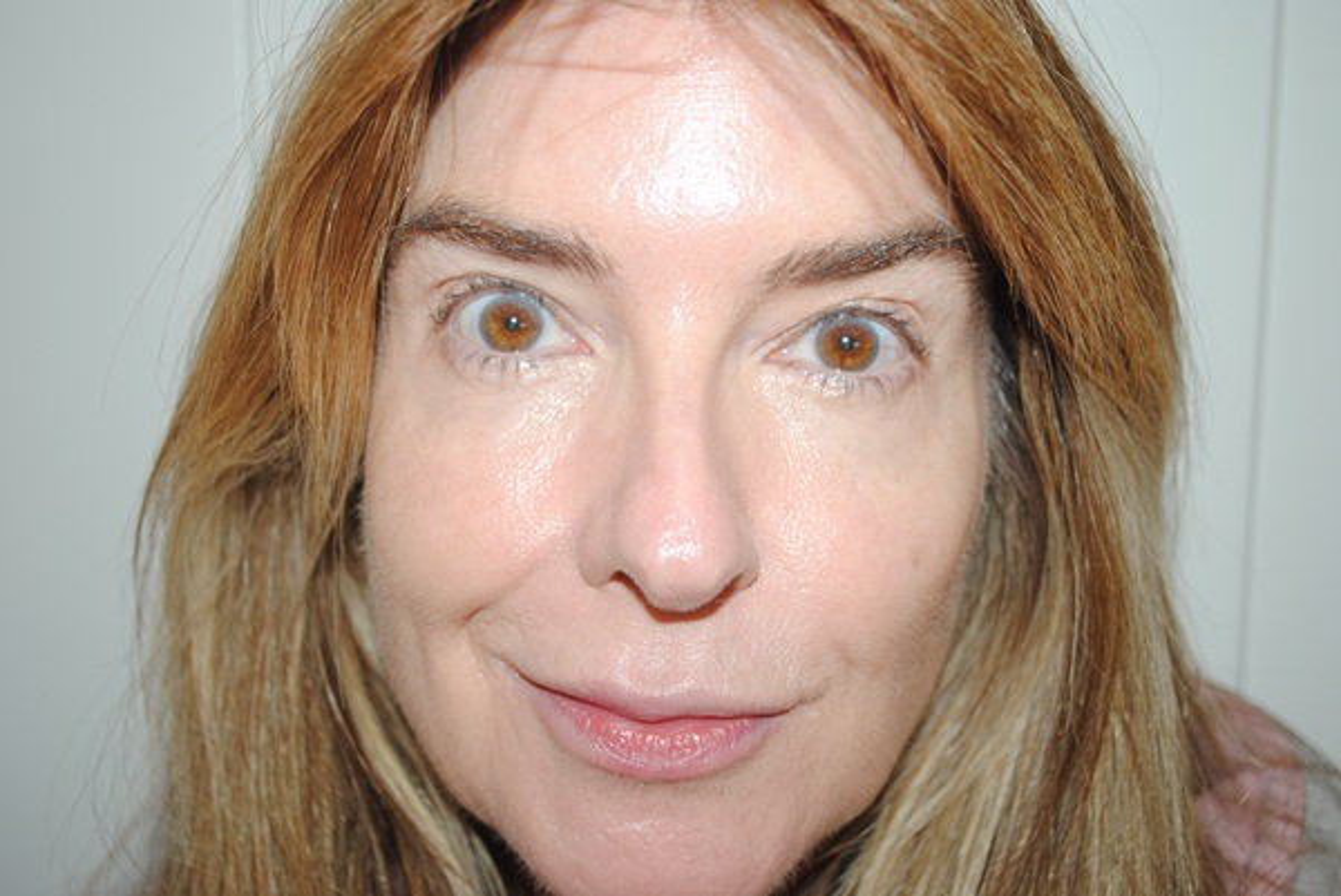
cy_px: 448
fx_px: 1789
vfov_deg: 28.1
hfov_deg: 41.1
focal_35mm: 48
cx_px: 670
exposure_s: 1/60
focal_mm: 32
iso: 100
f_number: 9
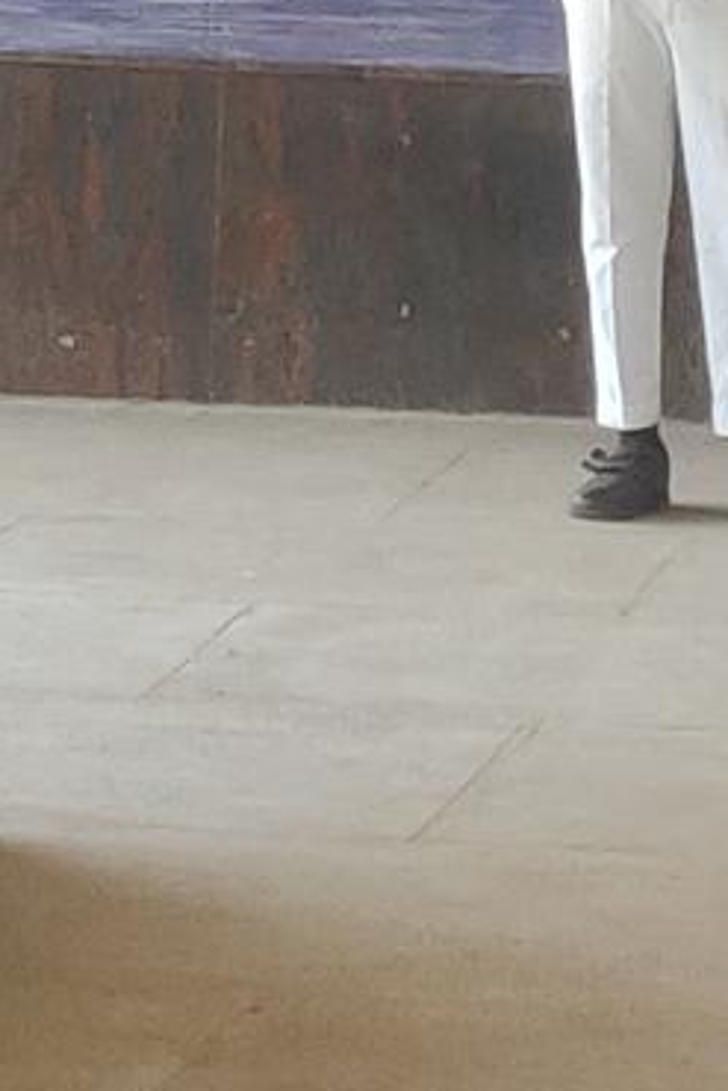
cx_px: 610
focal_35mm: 54
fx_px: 1636
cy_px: 262
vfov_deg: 36.0
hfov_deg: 24.6
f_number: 1.7
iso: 250
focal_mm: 4.25
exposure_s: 1/50
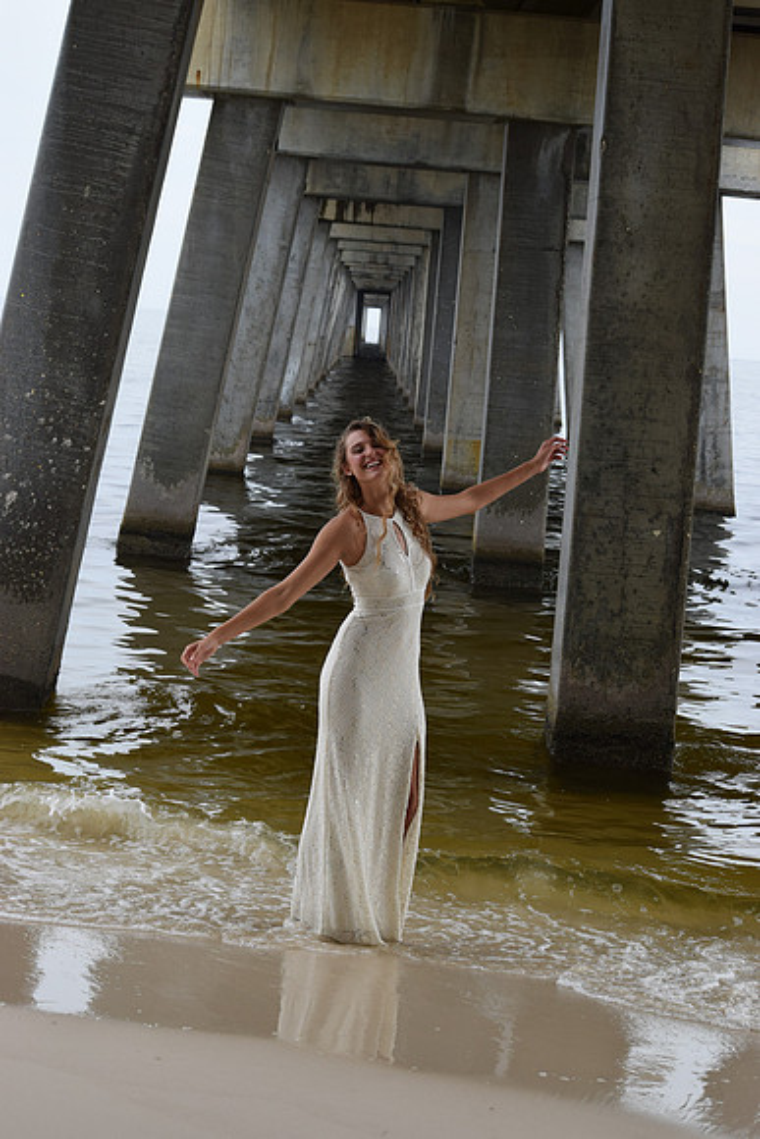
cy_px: 570
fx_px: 2611
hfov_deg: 16.6
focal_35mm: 82
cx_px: 380
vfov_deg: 24.6
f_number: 8
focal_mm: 55
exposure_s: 1/250
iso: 320
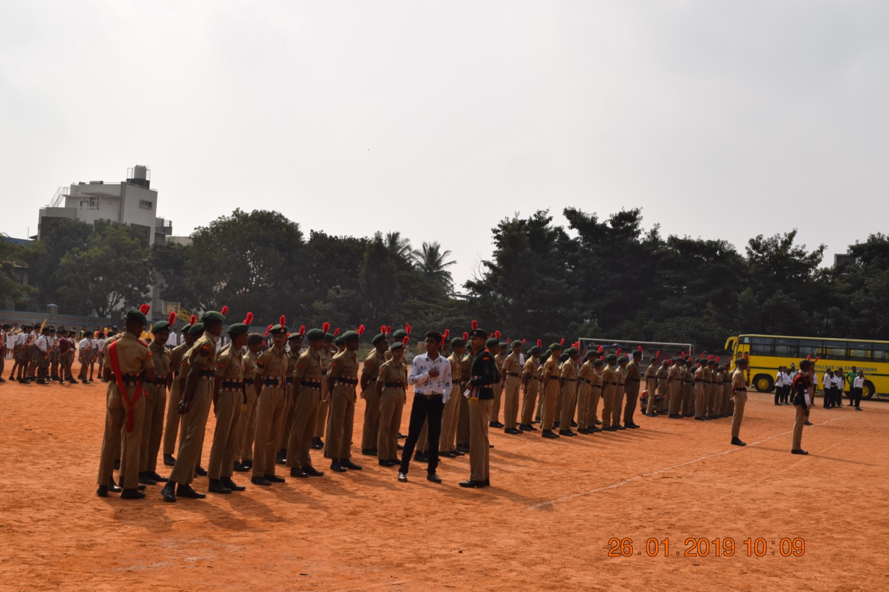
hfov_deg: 38.9
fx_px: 1259
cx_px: 444
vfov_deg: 26.5
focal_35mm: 51
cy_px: 296
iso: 100
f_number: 14
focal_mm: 34
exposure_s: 1/200
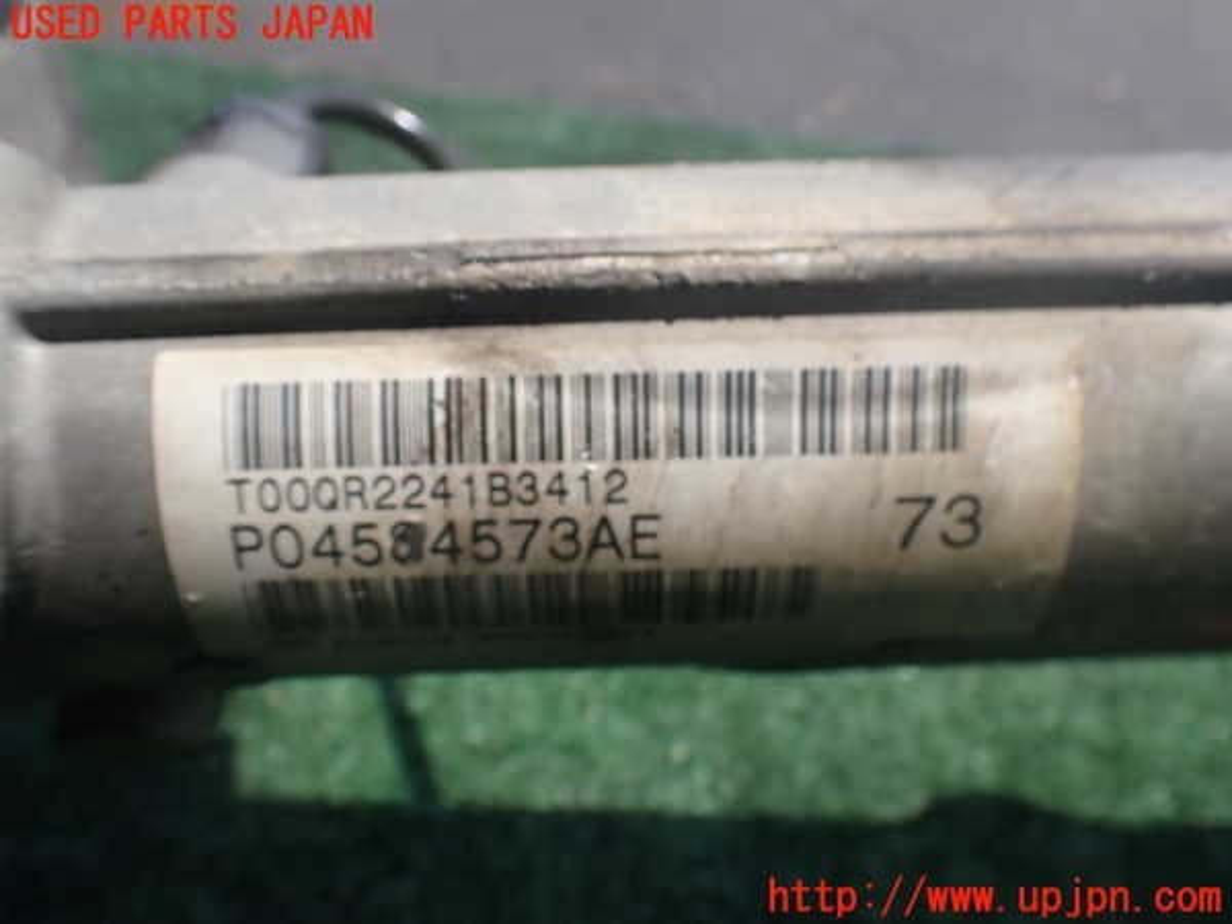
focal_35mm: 30
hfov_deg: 60.0
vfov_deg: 46.8
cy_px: 462
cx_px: 616
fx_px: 1068
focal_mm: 5.4
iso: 100
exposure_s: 1/800
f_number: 3.2
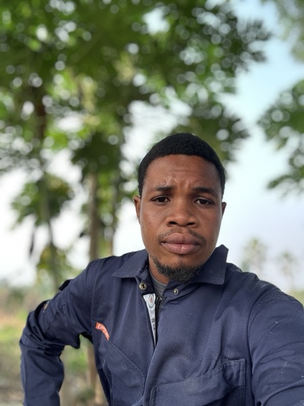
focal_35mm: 30
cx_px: 152
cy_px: 203
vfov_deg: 60.0
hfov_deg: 46.8
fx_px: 351
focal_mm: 2.69
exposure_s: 1/121
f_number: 1.9
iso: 40
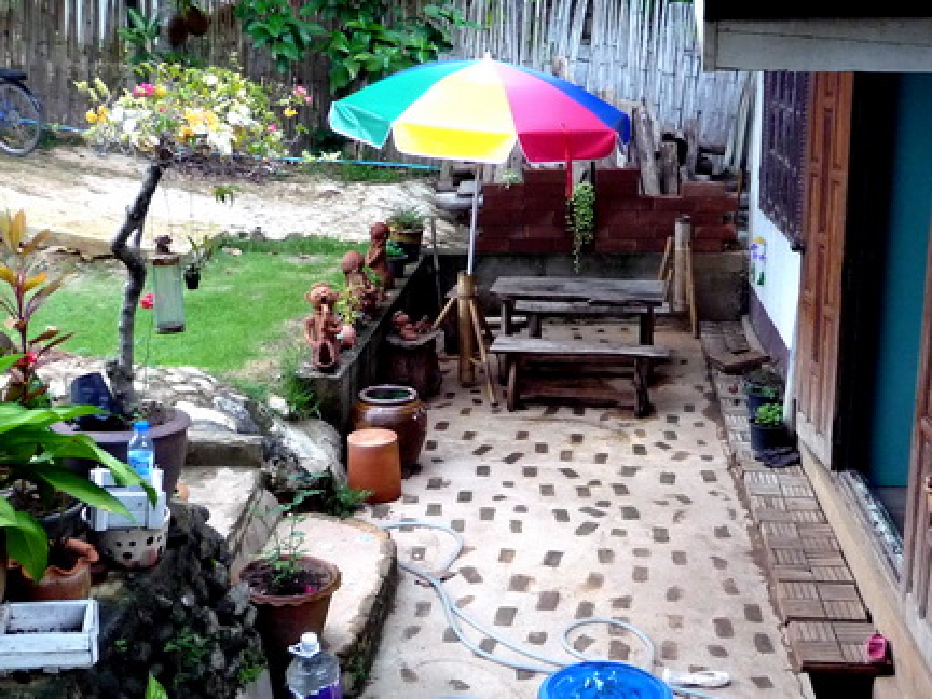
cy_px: 350
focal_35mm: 46
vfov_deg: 31.5
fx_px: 1239
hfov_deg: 41.2
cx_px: 466
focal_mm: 4.5
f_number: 2.8
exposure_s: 1/30
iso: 250
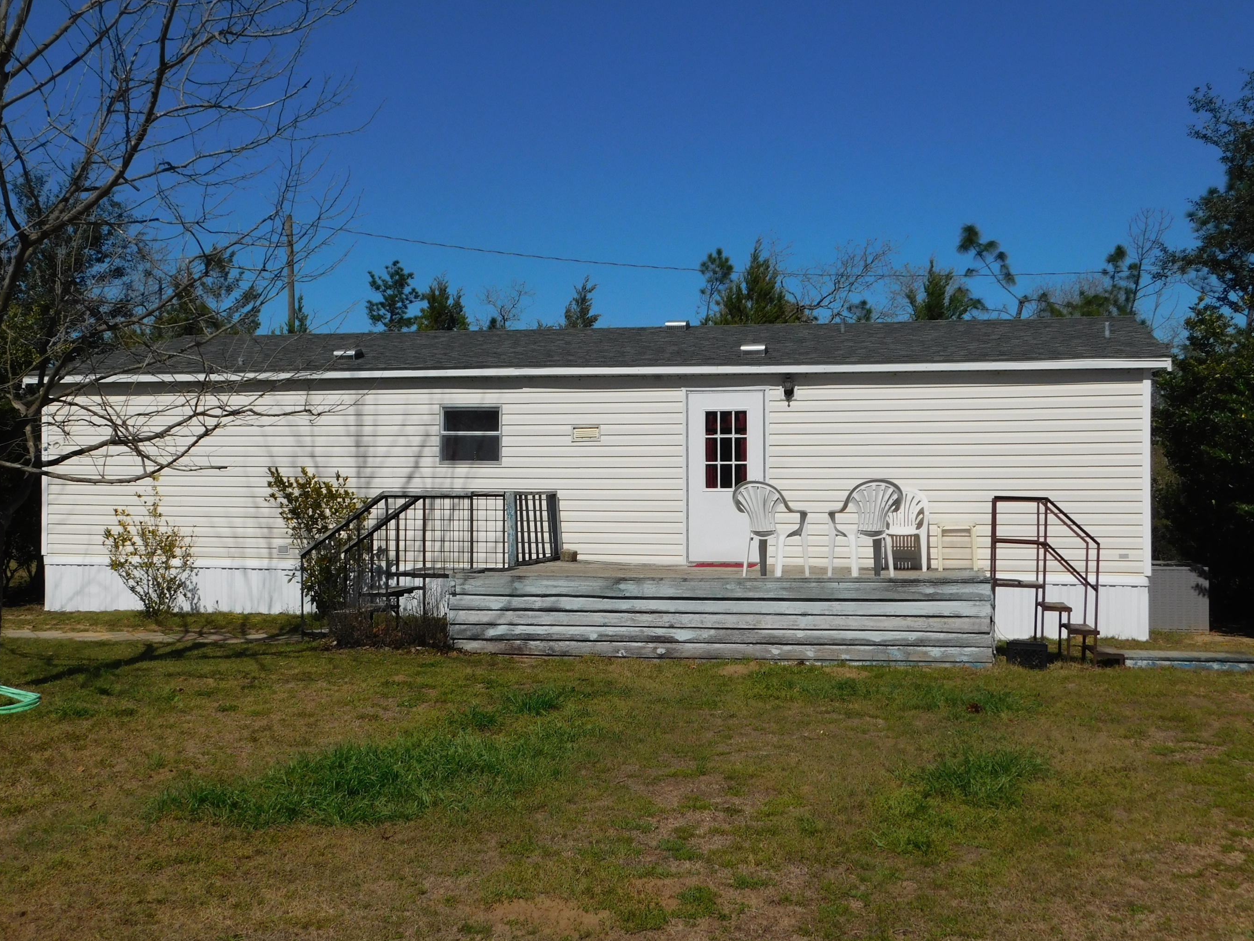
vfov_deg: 36.0
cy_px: 478
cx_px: 602
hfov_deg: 46.8
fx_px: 1449
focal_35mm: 40
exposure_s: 1/1250
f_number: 7
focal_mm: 6.3
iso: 125
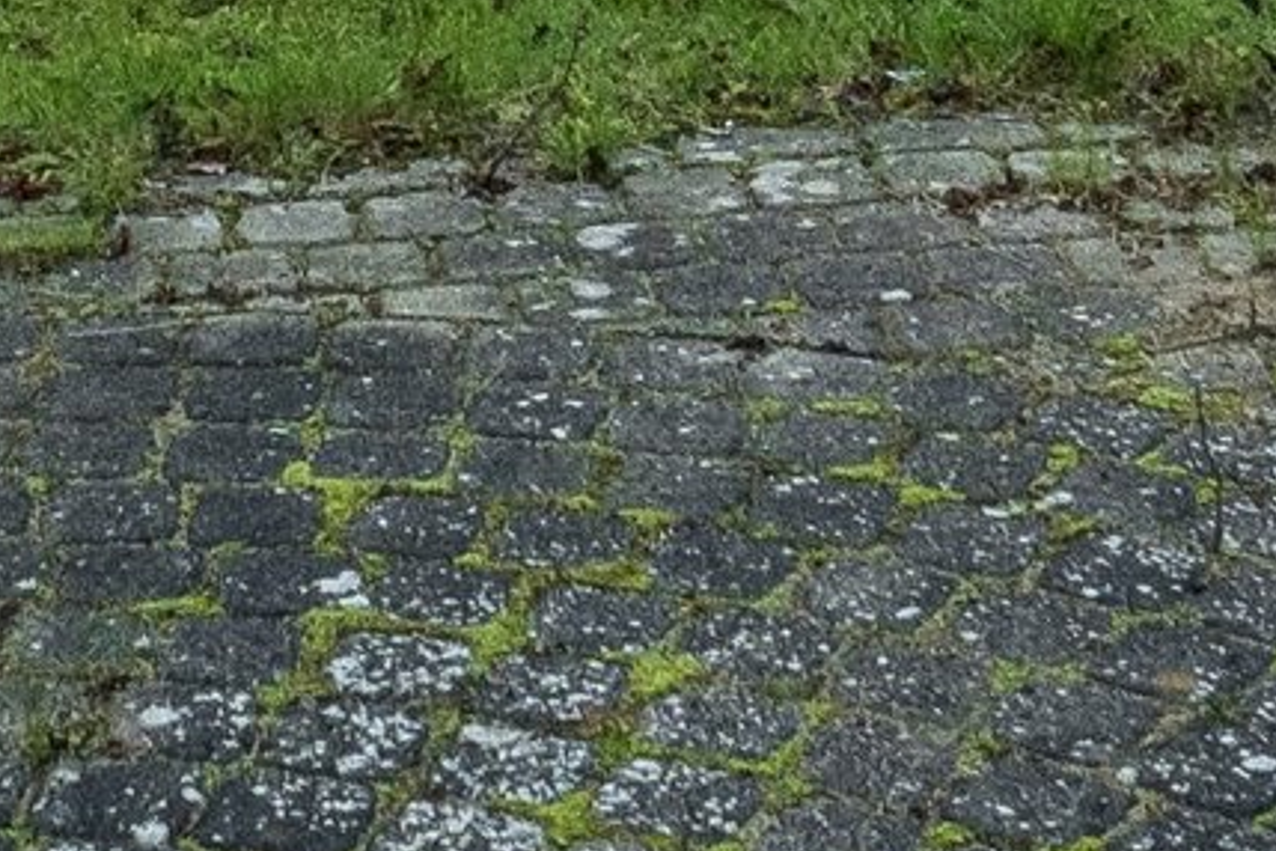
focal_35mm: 126
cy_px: -1235
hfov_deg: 15.9
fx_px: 4466
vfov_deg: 9.6
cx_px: -92
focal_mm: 12
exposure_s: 1/200
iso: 400
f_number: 8
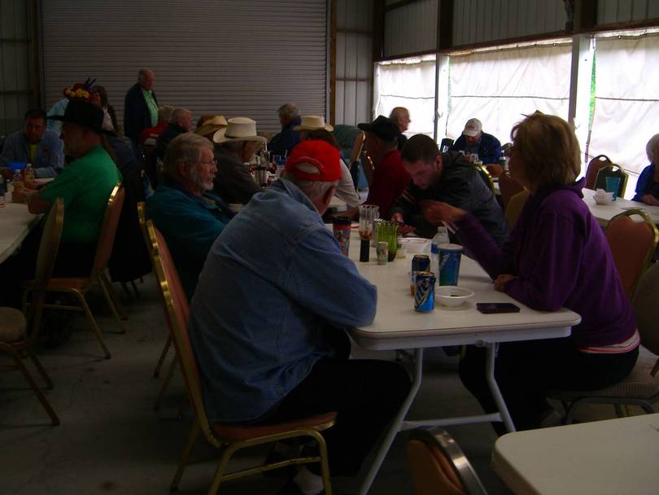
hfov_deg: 49.0
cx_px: 330
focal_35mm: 38
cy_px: 248
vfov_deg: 37.7
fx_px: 724
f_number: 2.8
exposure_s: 1/8
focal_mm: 7.9
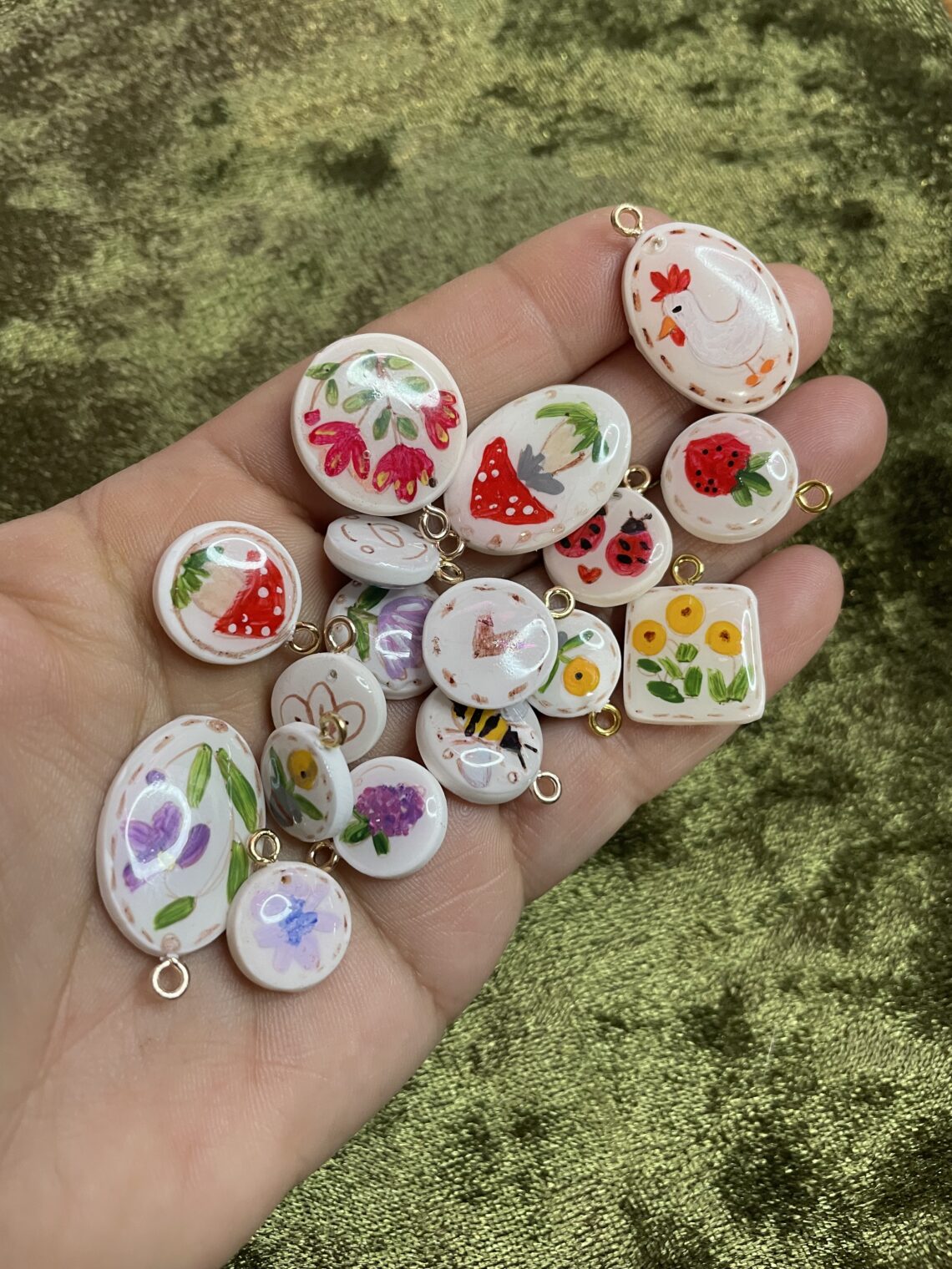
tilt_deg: -71.7
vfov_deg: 67.3
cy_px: 634
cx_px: 476
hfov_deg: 53.1
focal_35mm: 26
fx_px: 953
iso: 160
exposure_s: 1/60
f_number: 1.6
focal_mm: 4.2
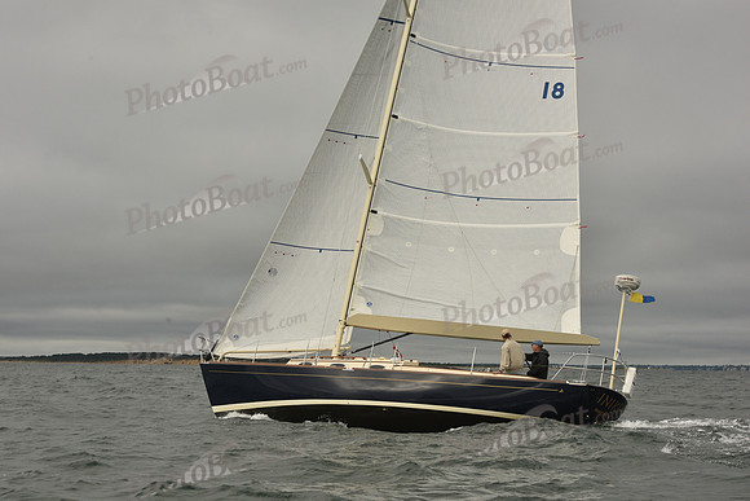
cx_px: 375
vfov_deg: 19.5
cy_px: 250
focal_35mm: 70
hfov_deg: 28.8
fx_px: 1459
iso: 320
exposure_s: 1/800
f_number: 11
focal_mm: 70
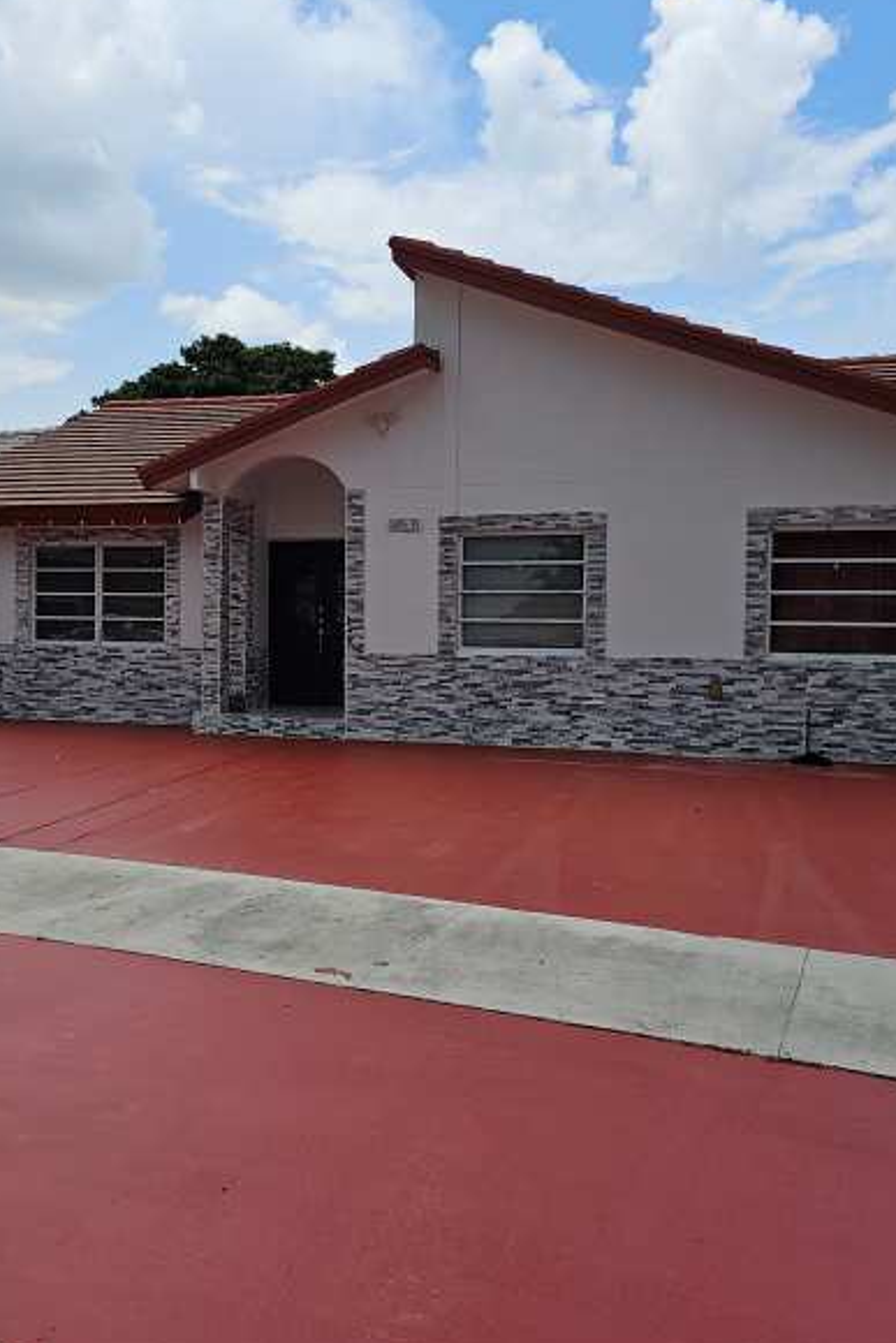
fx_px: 1231
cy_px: 662
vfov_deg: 57.2
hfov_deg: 39.6
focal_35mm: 33
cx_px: 315
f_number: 1.7
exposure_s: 1/902
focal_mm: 6.3
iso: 10
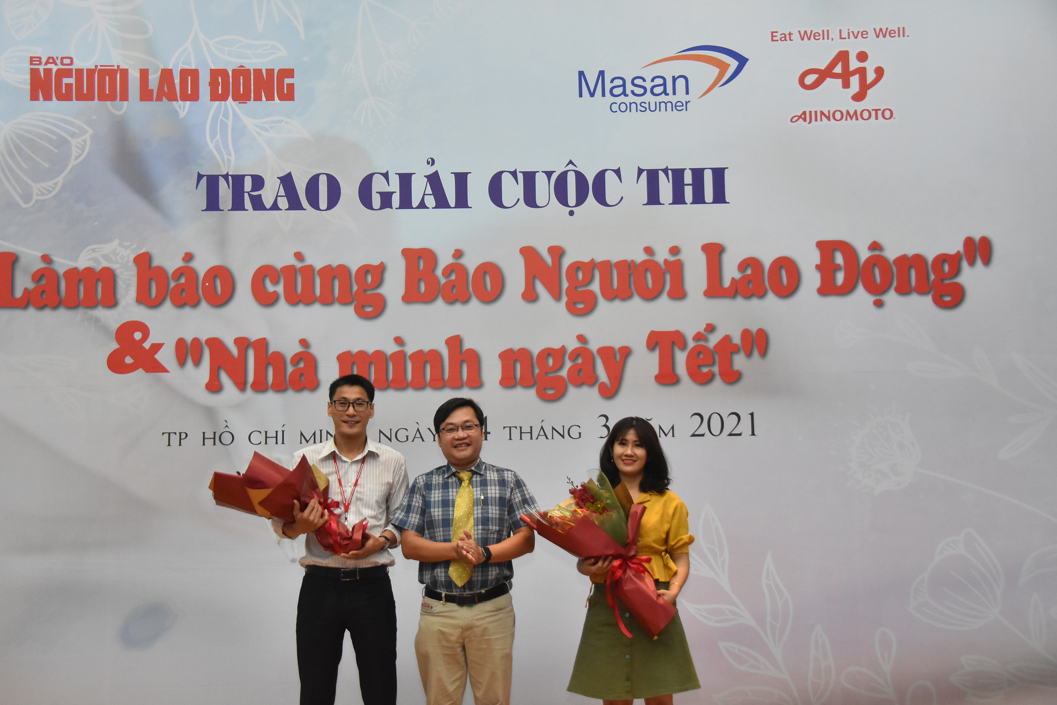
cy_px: 352
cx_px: 528
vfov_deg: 26.5
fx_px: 1498
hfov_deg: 38.9
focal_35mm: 51
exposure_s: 1/200
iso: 2200
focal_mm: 34
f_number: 4.2
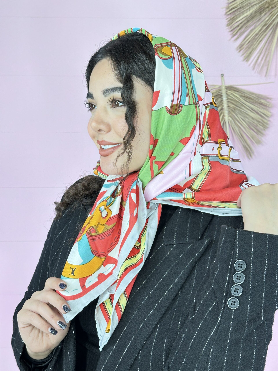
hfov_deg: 30.3
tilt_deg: -6.6
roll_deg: -1.6
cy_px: 186
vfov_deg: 39.7
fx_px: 514
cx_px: 139
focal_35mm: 48
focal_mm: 6.86
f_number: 1.78
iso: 64
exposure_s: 1/100
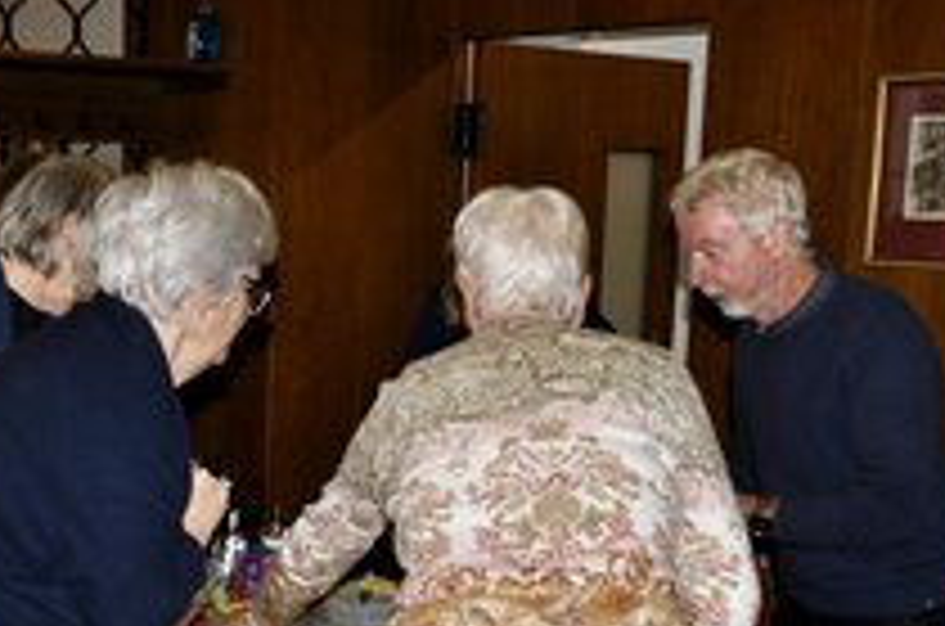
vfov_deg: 21.2
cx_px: 256
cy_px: 513
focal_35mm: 63
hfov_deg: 31.5
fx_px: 1650
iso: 200
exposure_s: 1/60
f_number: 3.8
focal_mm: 22
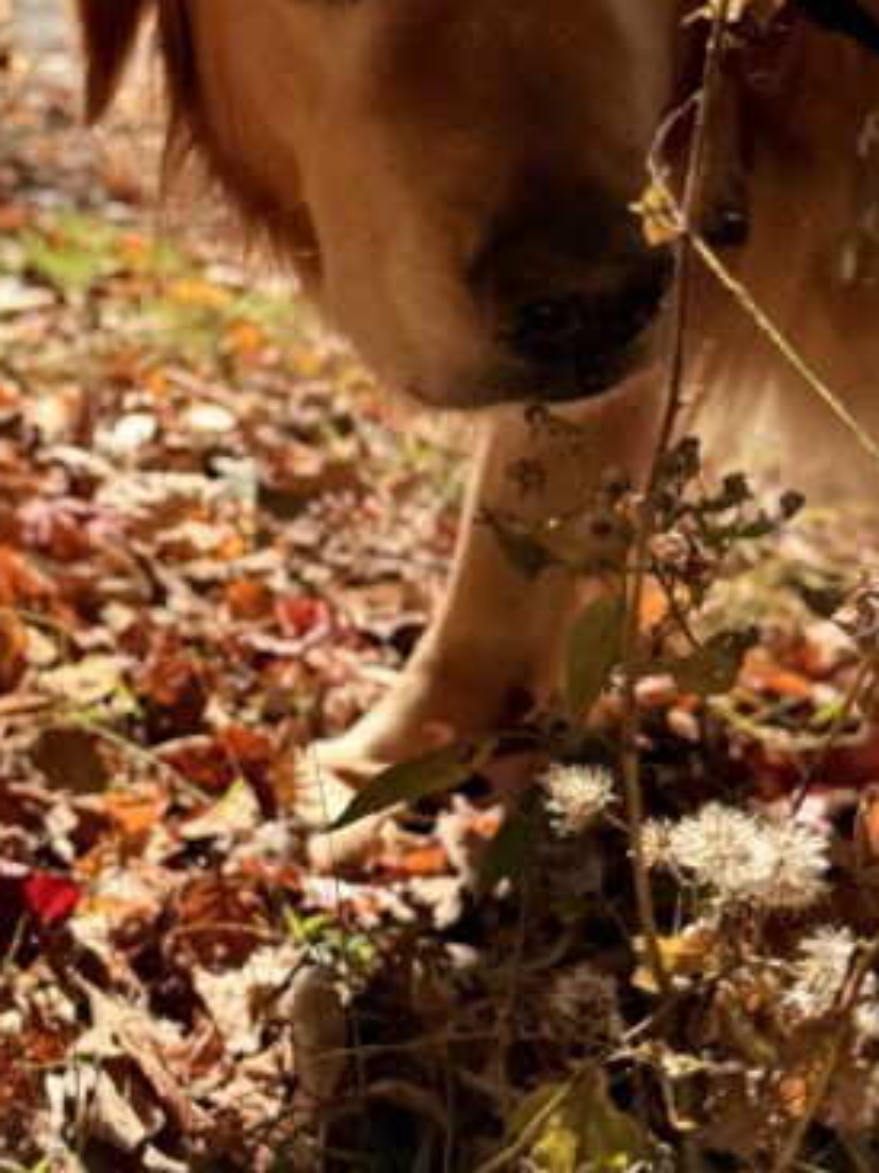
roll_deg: -4.2
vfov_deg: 28.9
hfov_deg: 21.7
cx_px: 192
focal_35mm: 67
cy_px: 483
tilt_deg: -17.0
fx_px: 2270
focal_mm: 6.76
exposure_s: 1/3021
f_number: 1.78
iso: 100
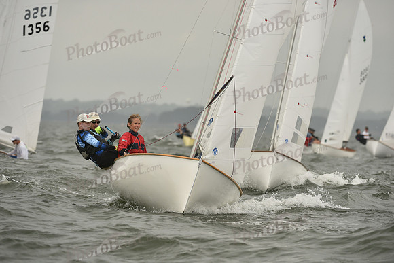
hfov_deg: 6.2
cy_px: 132
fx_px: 3612
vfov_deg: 4.2
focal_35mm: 330
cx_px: 197
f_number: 6.3
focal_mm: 330
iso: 320
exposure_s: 1/1250
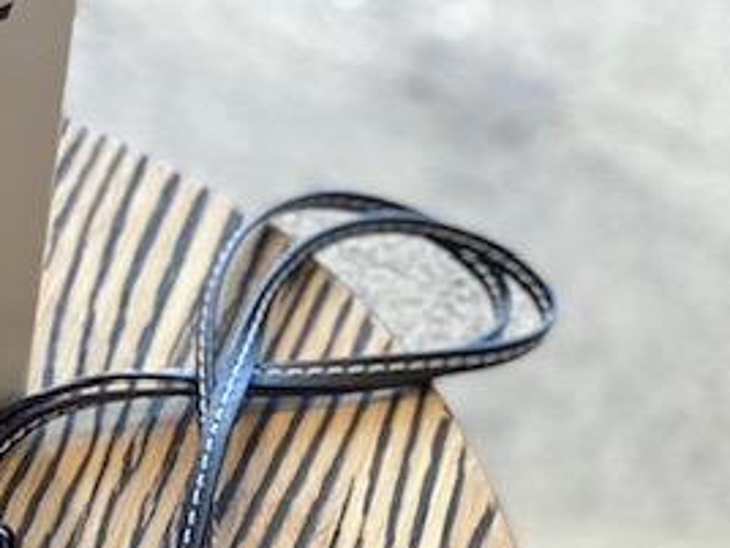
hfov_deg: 15.6
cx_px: -14
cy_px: 545
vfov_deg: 11.8
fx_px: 2615
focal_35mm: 124
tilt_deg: -55.0
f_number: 2
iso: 160
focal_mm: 6
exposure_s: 1/40
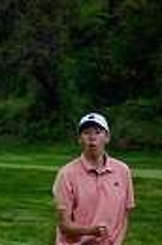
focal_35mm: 460
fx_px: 3121
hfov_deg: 3.0
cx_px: -117
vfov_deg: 4.5
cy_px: 256
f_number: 3.5
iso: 100
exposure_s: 1/640
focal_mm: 80
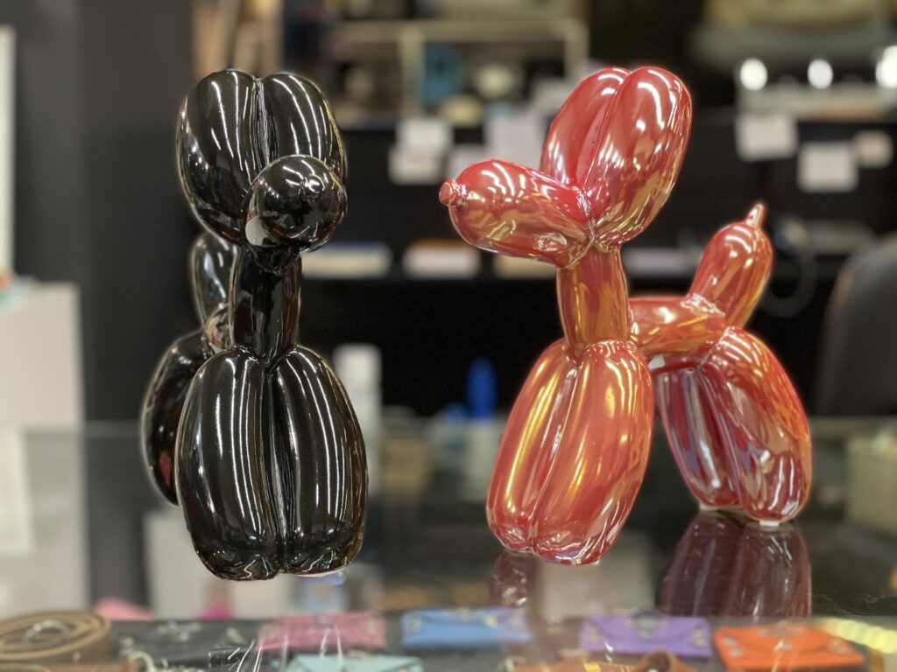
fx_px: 1347
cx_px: 448
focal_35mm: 52
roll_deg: +0.3
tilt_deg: -5.4
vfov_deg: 28.0
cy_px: 336
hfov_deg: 36.8
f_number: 2
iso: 400
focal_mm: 6
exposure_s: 1/33
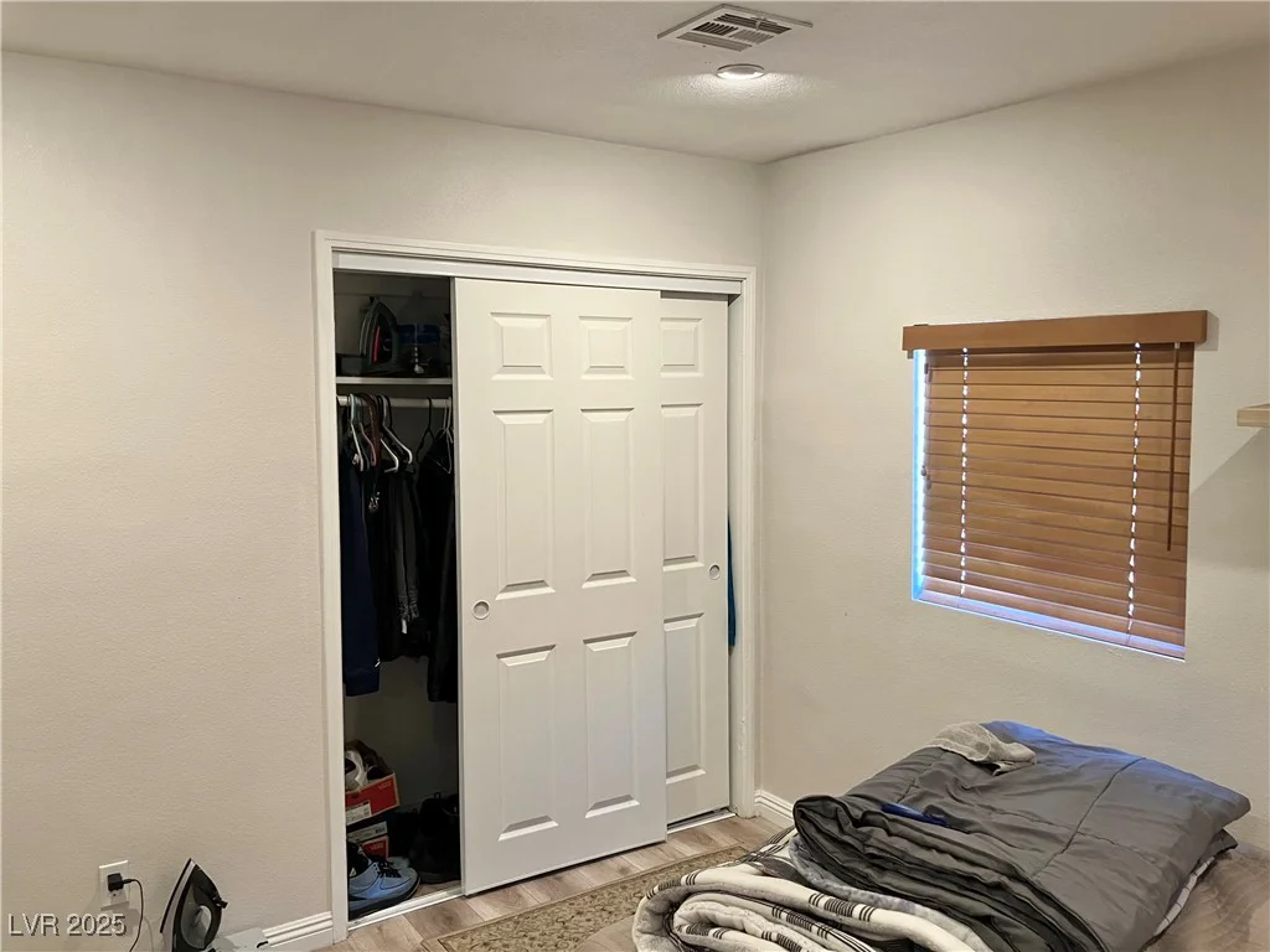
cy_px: 476
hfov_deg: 63.4
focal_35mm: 28
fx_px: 1027
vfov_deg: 49.7
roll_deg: -0.1
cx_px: 635
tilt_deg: -3.9
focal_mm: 3.99
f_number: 1.8
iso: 160
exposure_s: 1/60
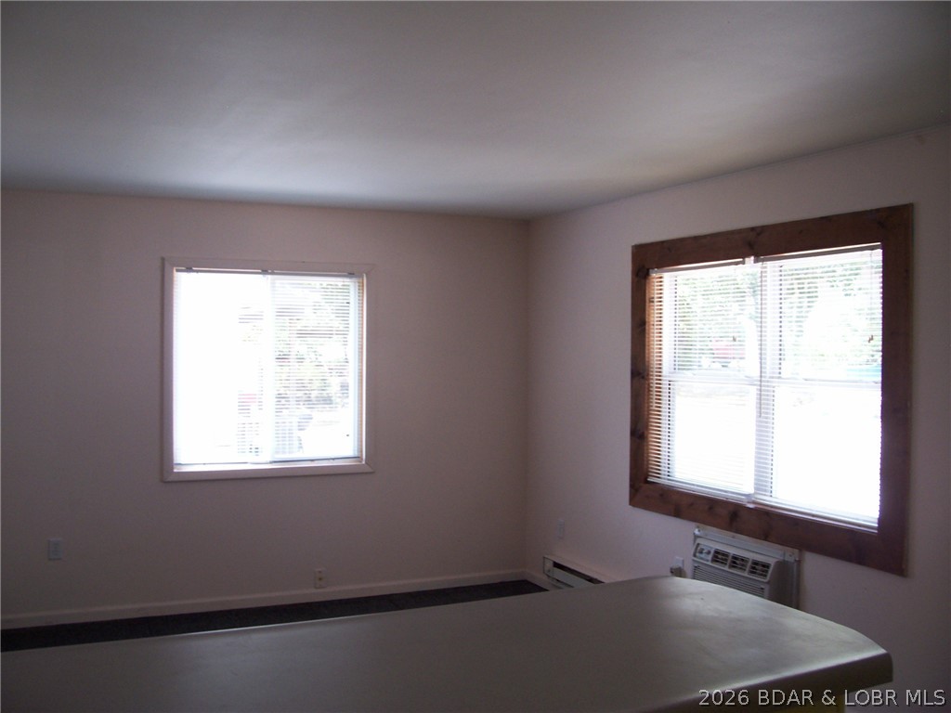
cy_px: 356
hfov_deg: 54.0
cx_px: 476
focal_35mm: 34
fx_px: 934
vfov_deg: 41.8
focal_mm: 5.6
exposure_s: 1/67.9
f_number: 2.7
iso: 80
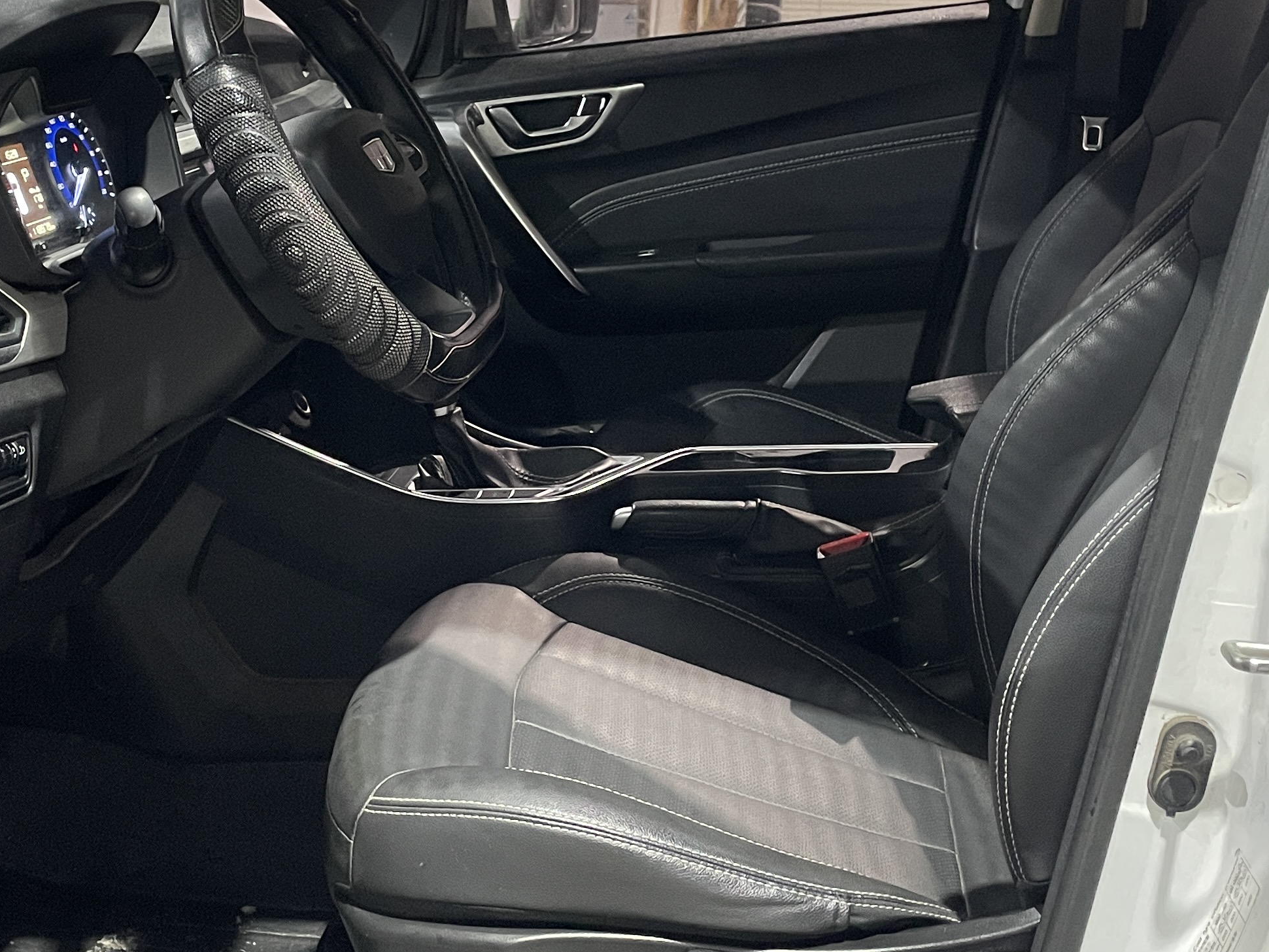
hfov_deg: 35.5
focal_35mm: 54
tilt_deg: -12.7
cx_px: 530
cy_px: 324
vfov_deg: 26.9
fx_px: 1980
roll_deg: -1.0
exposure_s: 1/33
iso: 320
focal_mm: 4.2
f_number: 1.6
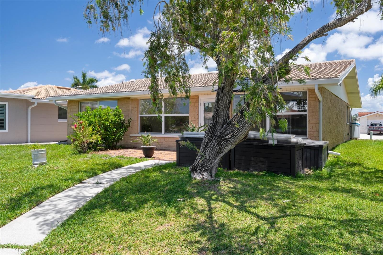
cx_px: 192
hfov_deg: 63.7
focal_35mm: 29
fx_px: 308
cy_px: 128
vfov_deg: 44.9
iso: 320
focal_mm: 29
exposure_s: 1/80
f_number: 9
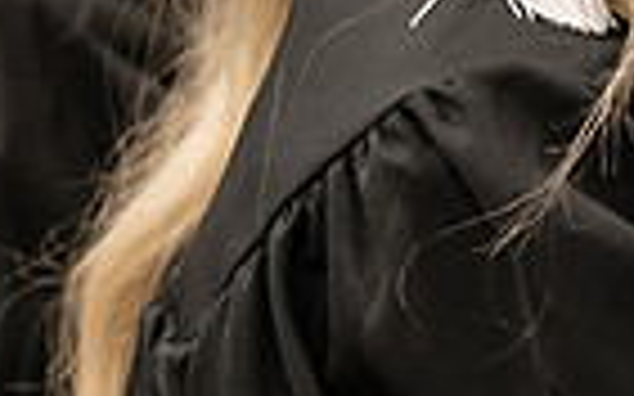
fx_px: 6235
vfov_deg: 3.6
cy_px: -160
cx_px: 589
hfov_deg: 5.8
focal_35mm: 361
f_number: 3.2
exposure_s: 1/200
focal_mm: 86
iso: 3200
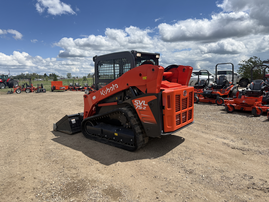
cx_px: 134
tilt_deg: -6.0
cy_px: 101
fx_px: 187
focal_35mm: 24
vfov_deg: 56.8
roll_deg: +0.5
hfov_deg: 71.6
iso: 100
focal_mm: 6.76
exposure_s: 1/3425
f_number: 1.78
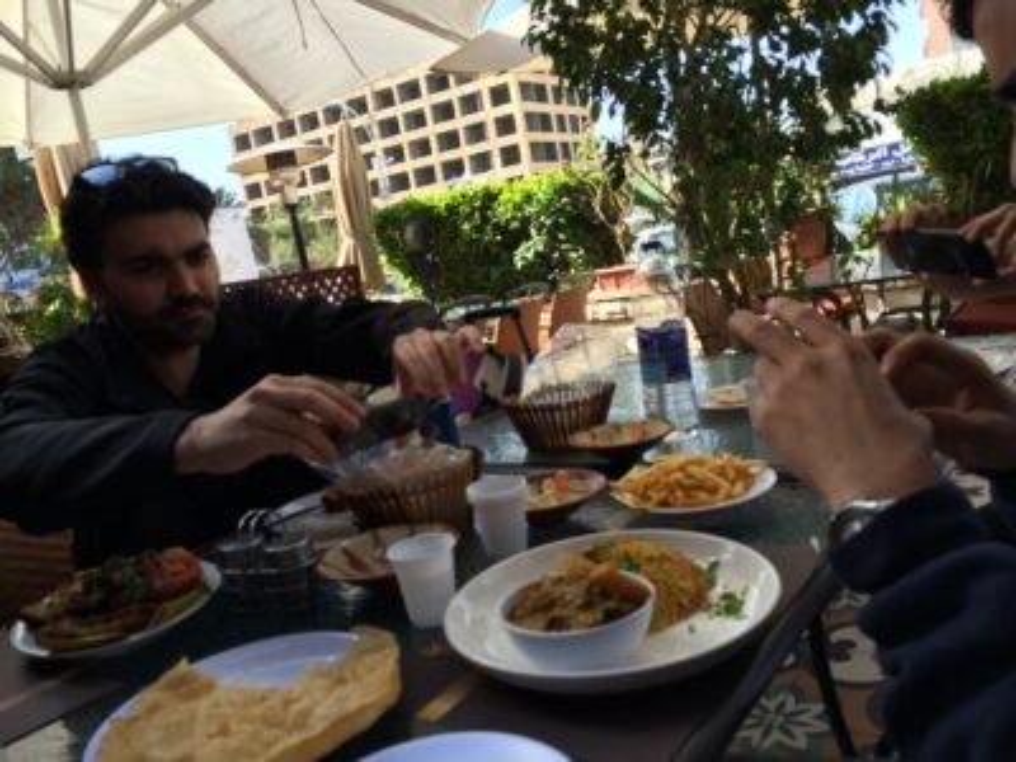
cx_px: 508
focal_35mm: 30
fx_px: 881
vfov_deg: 46.8
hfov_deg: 60.0
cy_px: 381
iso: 32
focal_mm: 4.12
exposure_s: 1/554
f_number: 2.2
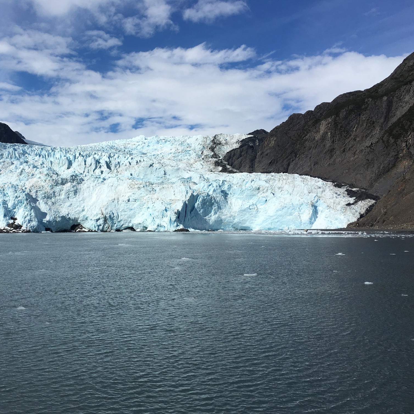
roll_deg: +1.2
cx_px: 140
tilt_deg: +0.1
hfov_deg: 46.5
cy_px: 212
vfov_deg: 47.2
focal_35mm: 35
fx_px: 474
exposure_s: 1/5495
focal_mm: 4.15
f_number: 2.2
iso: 25
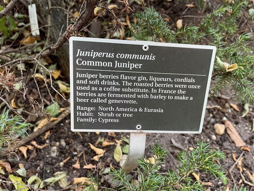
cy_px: 96
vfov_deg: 53.1
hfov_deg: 67.3
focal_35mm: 26
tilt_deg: -61.6
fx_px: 191
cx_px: 127
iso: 125
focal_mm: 5.1
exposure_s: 1/68
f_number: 1.6
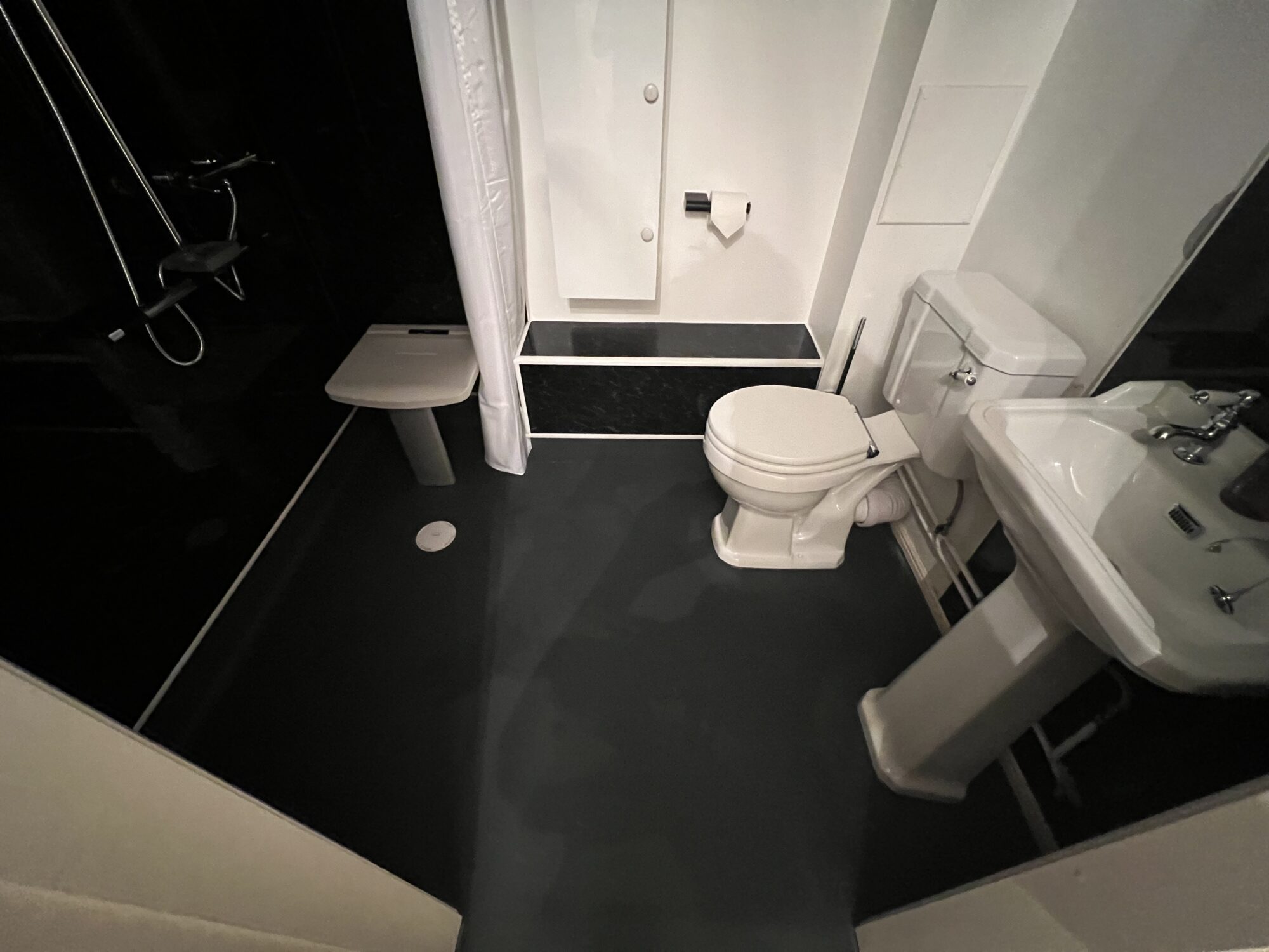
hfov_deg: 106.2
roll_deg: +0.0
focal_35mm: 13
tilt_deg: -43.3
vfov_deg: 89.9
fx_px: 477
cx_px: 634
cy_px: 476
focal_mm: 1.57
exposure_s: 1/33
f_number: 1.8
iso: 1000
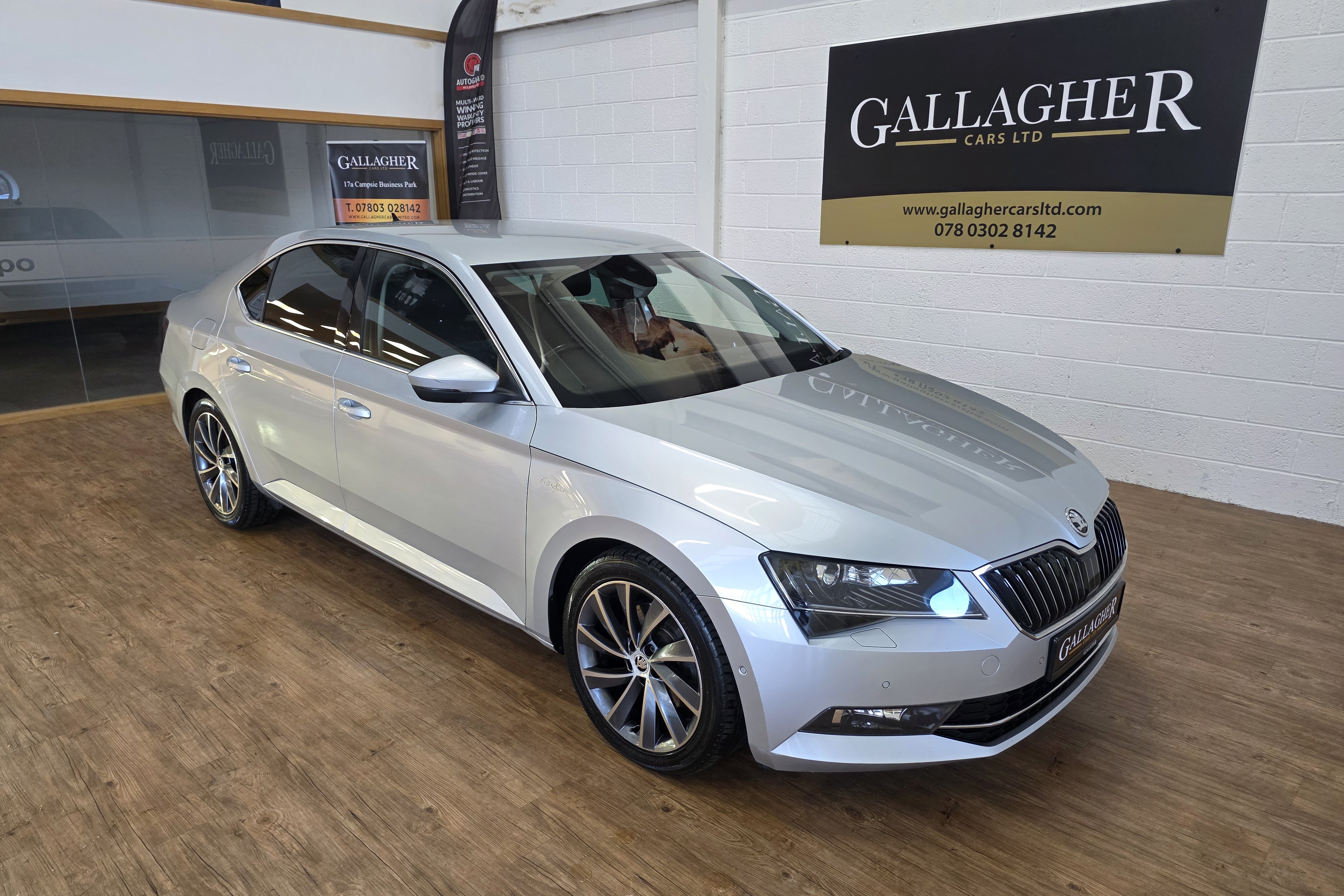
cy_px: 485
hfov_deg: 73.7
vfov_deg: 53.1
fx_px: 896
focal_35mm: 24
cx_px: 671
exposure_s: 1/100
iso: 200
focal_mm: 6.3
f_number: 1.7
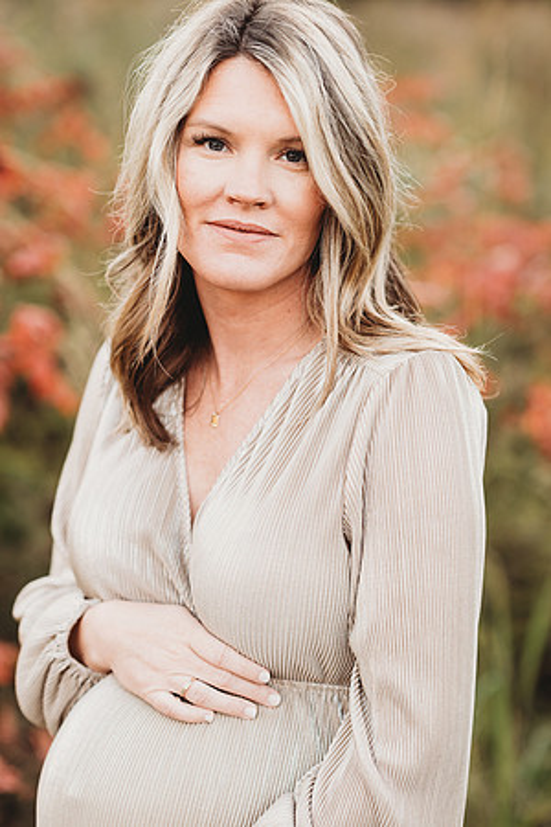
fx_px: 1951
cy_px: 414
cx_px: 276
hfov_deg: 16.1
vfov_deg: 23.9
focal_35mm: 85
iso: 200
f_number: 2.2
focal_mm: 85
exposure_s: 1/320
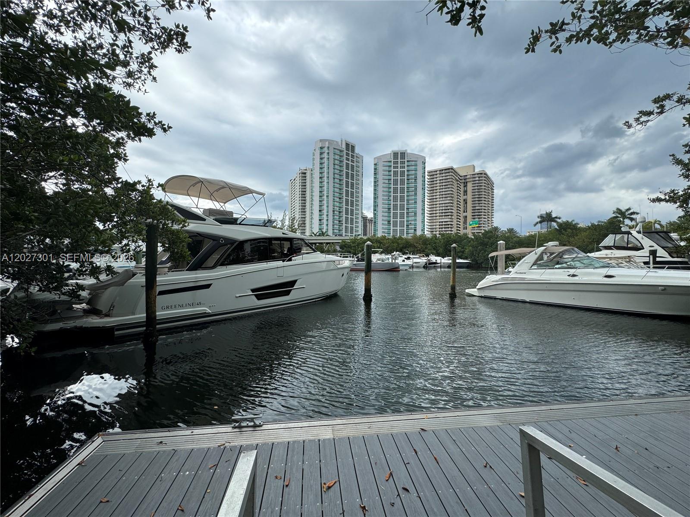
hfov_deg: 102.1
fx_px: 279
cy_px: 258
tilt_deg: +0.4
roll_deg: -1.0
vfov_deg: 85.7
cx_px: 345
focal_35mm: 14
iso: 40
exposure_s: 1/771
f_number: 2.2
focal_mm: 2.22
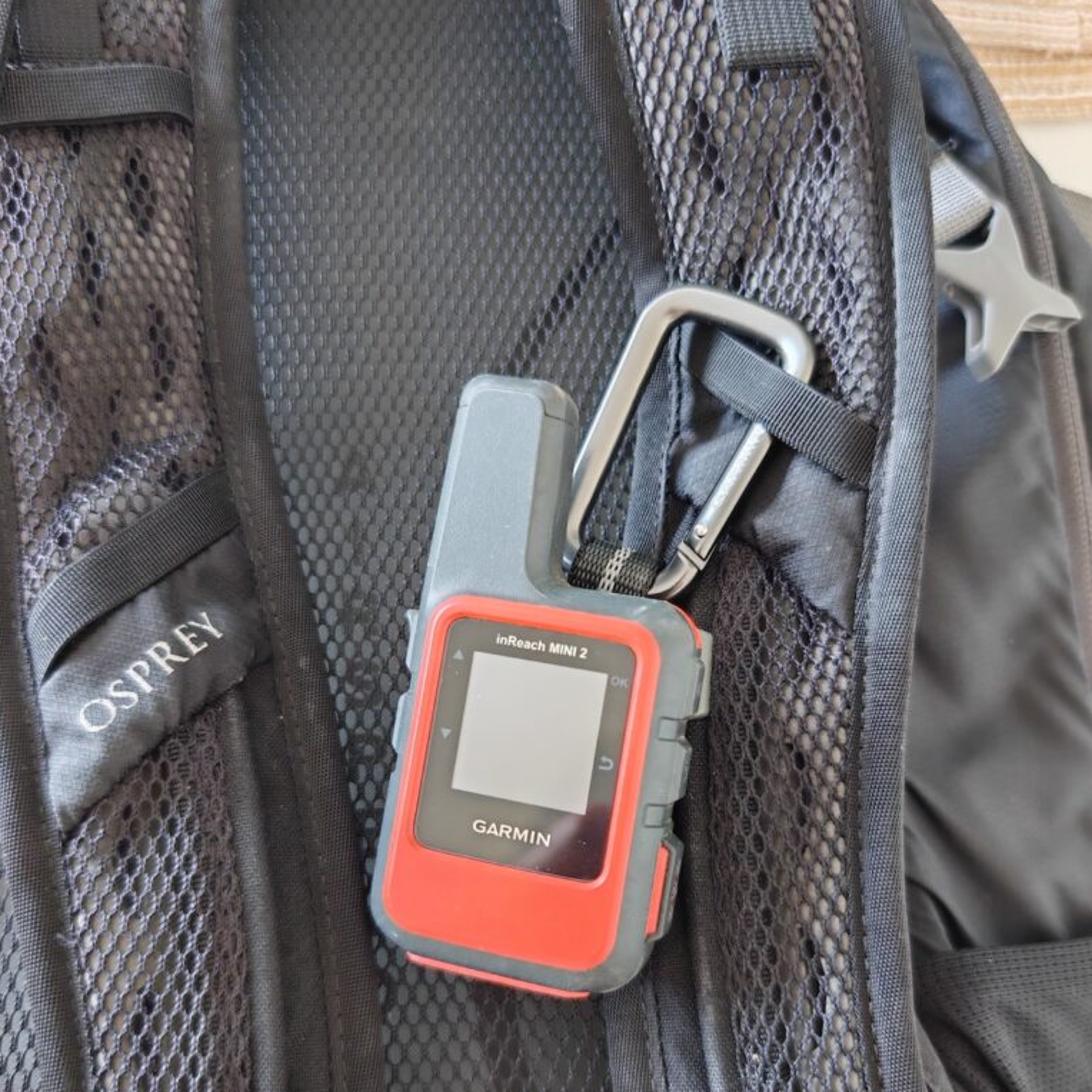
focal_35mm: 32
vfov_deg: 50.9
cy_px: 633
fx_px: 1142
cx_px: 546
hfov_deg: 51.1
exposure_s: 1/50
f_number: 1.4
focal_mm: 6.83
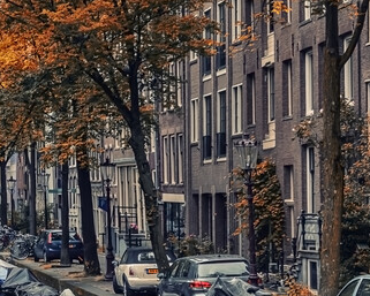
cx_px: -137
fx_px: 1501
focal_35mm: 137
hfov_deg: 13.5
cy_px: 187
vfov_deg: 11.3
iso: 64
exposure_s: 1/125
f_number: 4.5
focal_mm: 36
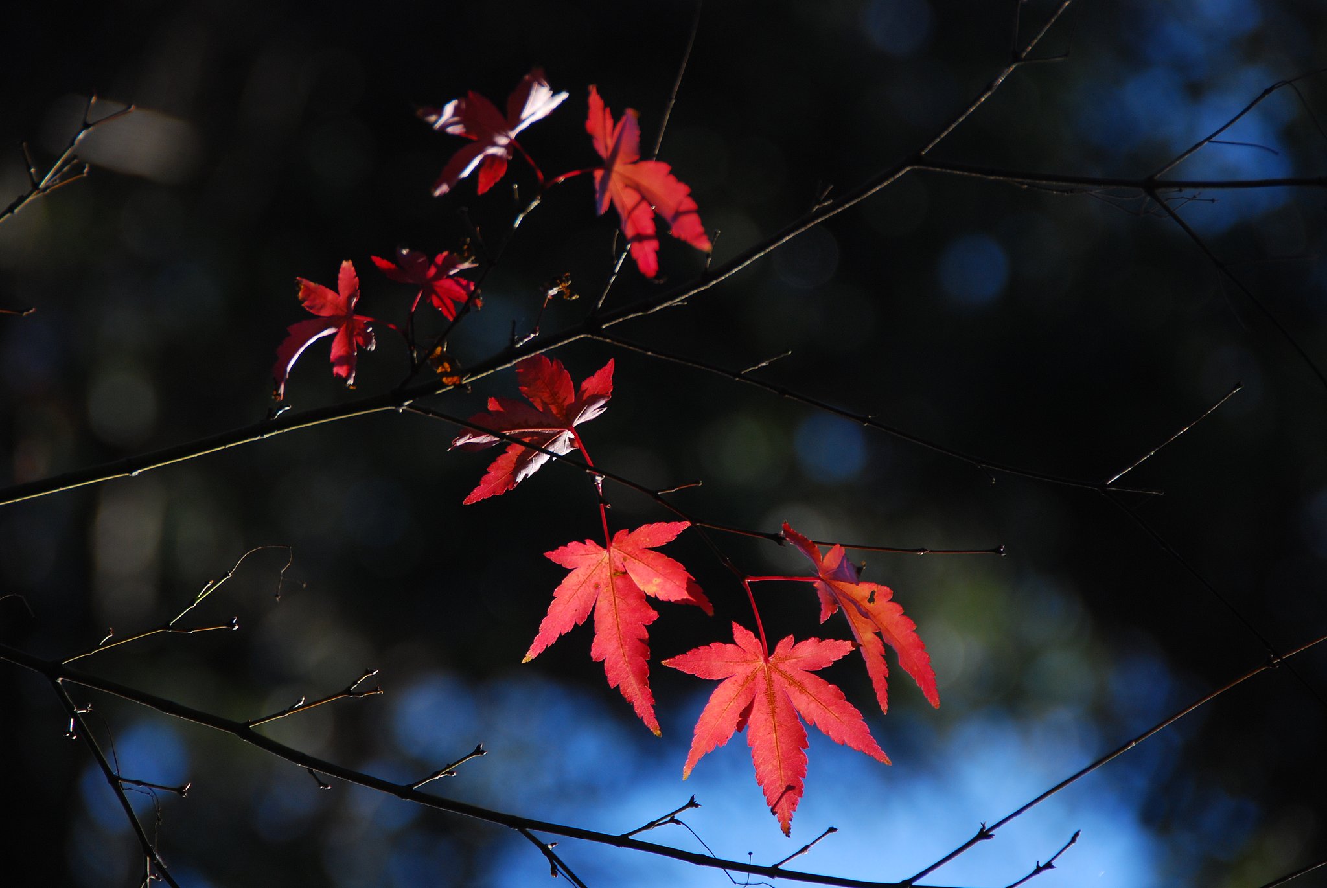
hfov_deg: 6.9
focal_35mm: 300
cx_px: 664
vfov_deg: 4.6
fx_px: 11072
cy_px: 444
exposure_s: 1/320
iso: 200
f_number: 5.6
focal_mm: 200
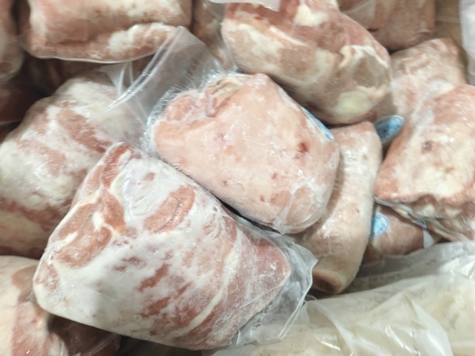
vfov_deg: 58.9
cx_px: 238
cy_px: 178
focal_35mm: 23
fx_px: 316
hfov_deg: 73.9
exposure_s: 1/20.1
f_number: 1.88
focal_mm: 5.6
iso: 2224
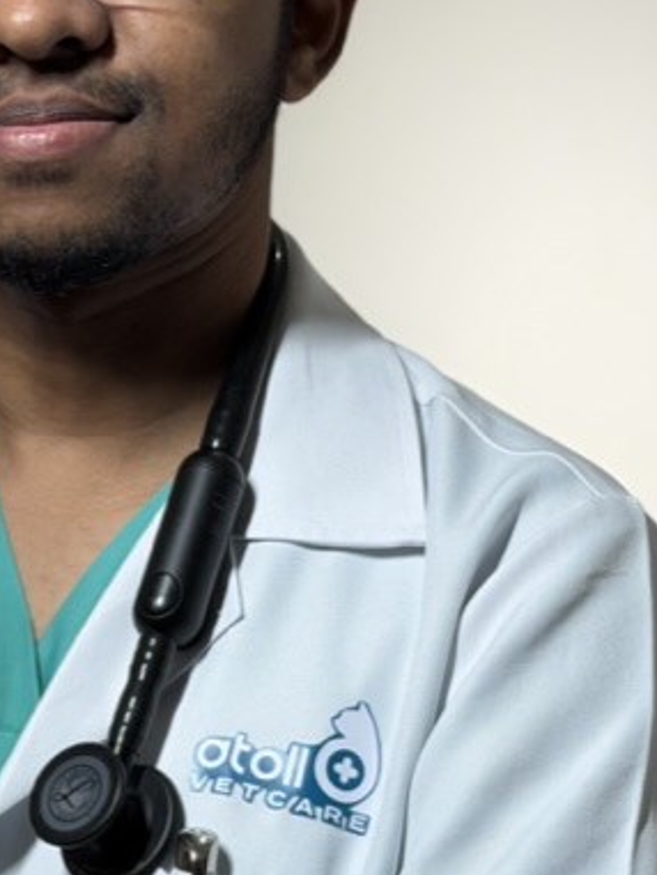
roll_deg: -0.3
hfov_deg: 11.4
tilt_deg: -5.5
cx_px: 17
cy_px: 418
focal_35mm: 129
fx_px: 3263
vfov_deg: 15.3
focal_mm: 6.76
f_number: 1.78
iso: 50
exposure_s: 1/221
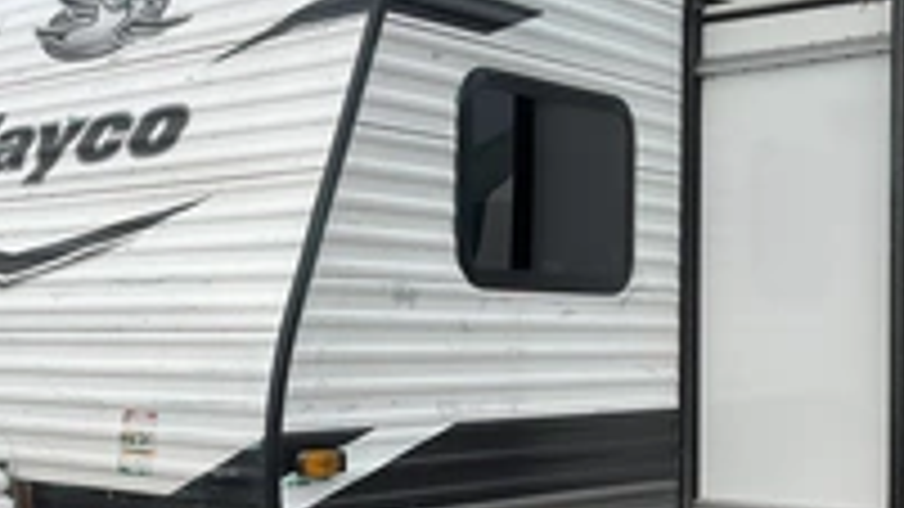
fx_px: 1510
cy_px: 396
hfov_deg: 33.2
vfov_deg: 18.9
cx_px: 355
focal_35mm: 63
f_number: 1.8
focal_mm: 3
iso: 25
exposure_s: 1/2320
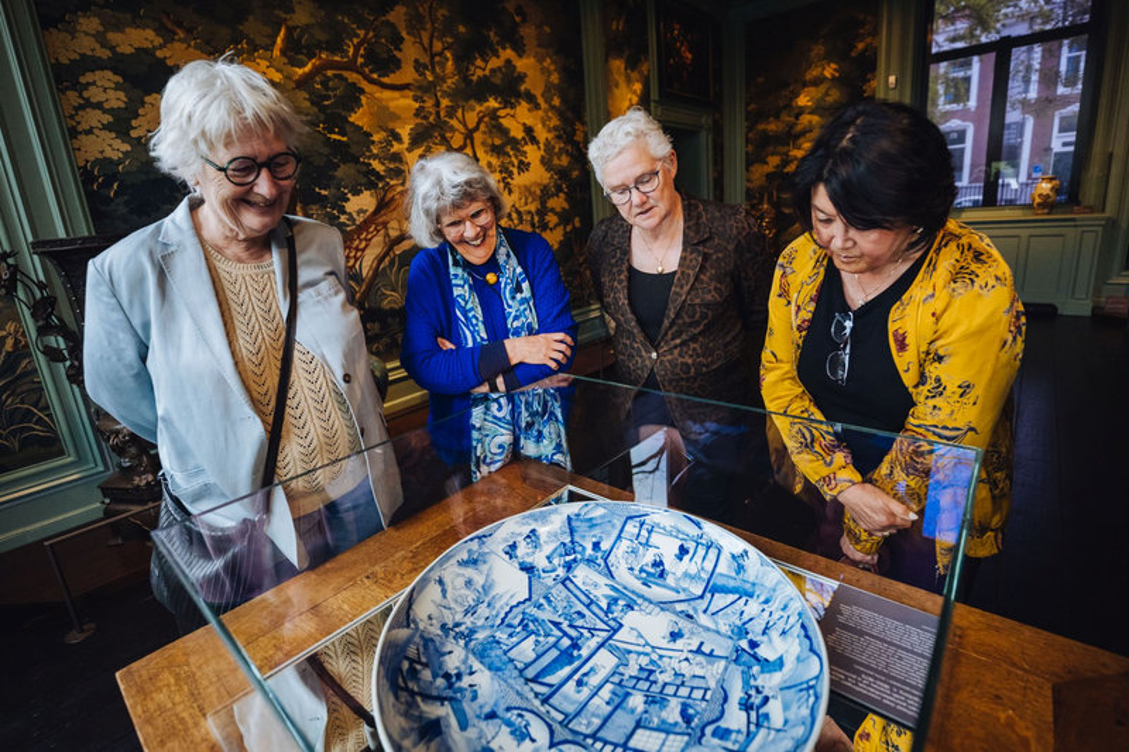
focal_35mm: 16
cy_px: 341
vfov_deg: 72.7
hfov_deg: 95.9
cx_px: 571
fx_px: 509
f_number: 2.8
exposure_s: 1/250
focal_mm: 14
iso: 2200
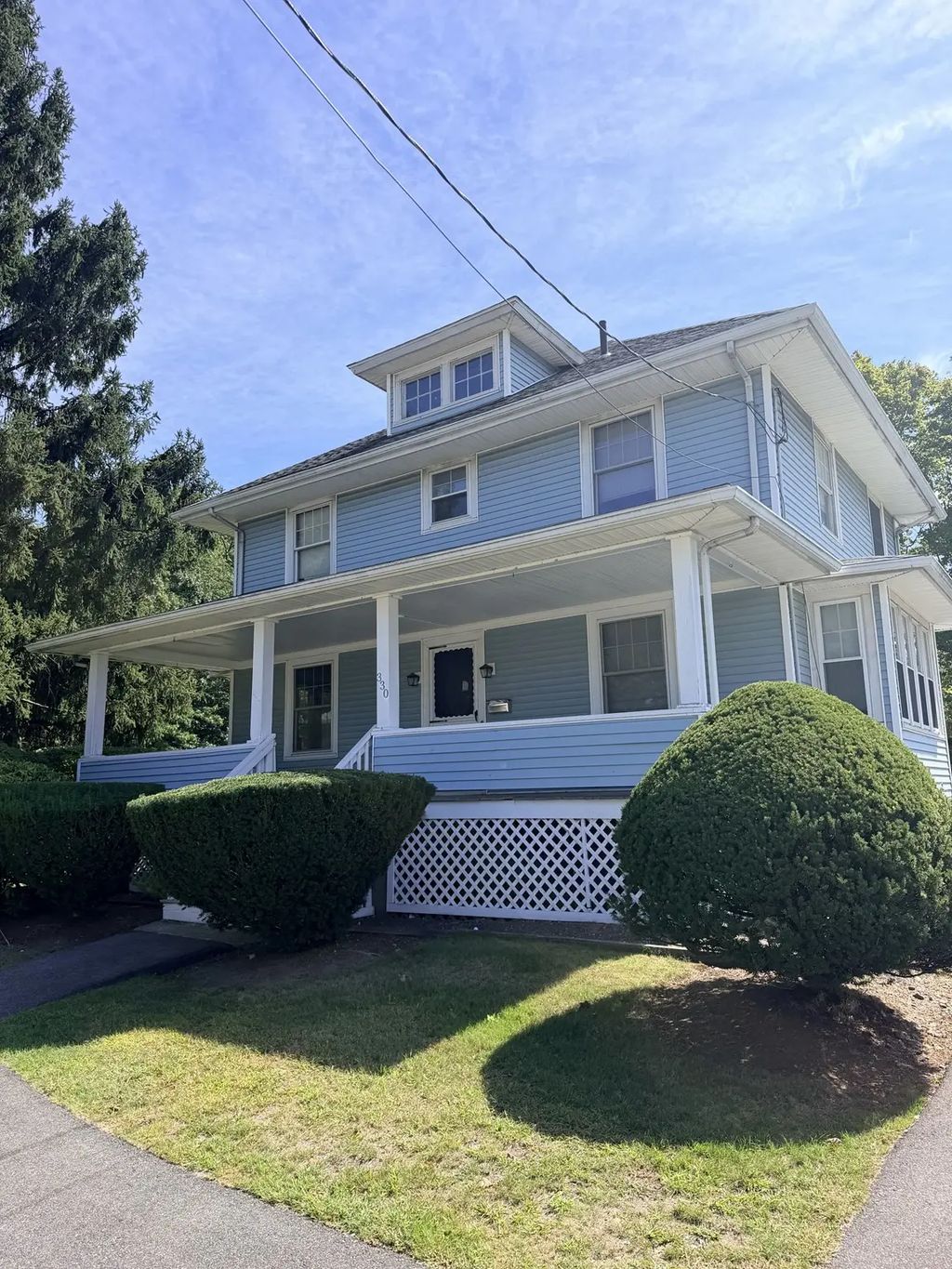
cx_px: 476
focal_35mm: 24
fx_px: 880
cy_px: 634
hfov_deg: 56.8
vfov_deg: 71.6
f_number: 1.78
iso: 80
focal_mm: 6.76
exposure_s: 1/2907
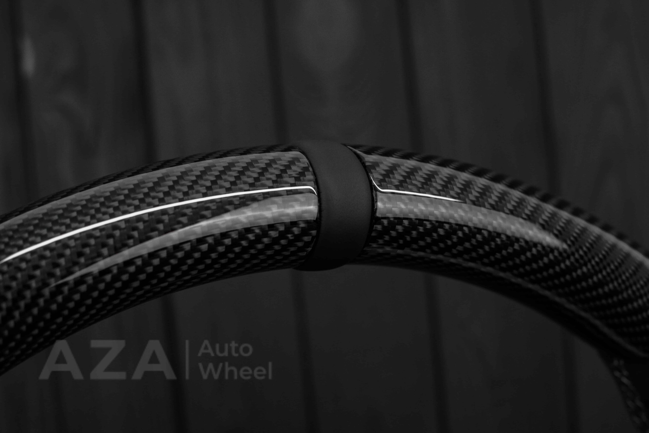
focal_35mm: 52
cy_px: 216
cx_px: 324
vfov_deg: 25.8
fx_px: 946
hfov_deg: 37.8
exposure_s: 1/125
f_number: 6.3
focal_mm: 35
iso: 500
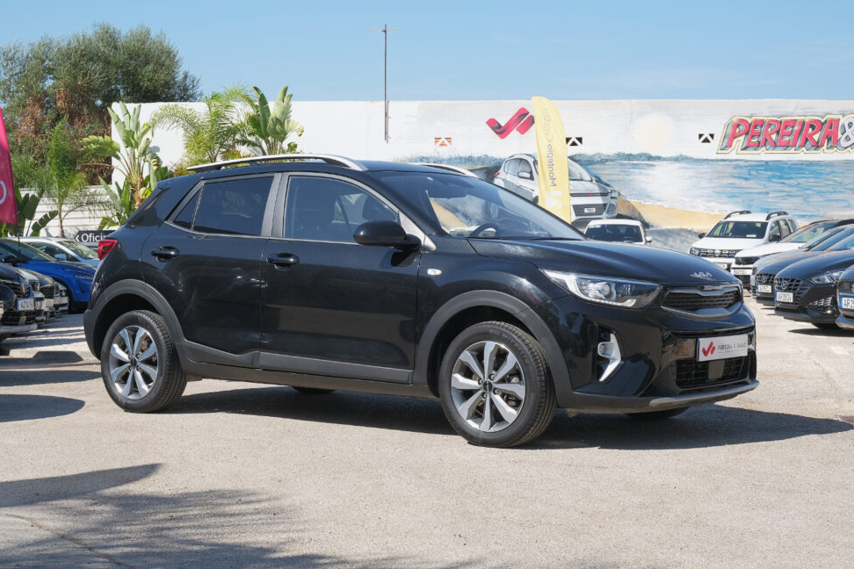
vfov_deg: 23.0
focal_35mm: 59
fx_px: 1400
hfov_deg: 33.9
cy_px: 295
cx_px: 413
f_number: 9
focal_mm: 37.4
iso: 160
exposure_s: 1/200
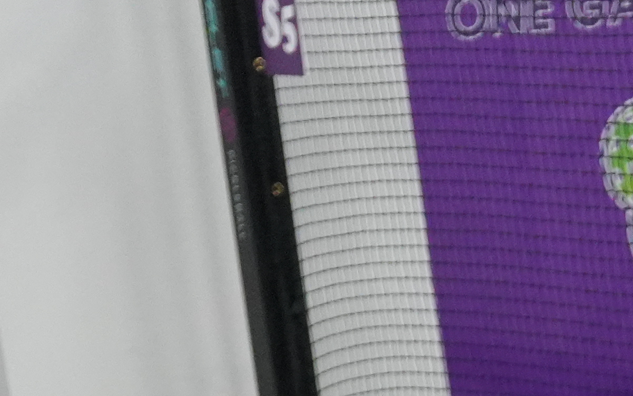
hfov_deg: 9.7
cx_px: 1079
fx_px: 3588
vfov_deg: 5.9
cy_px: 1199
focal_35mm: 208
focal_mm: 35
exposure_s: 1/200
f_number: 4
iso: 4000
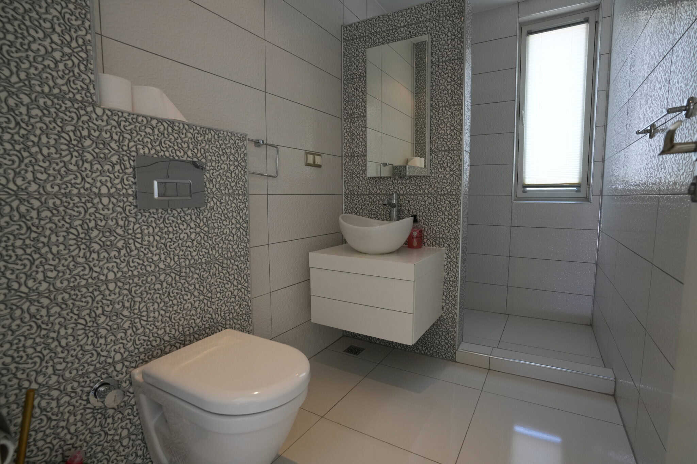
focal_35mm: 17
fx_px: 329
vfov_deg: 70.4
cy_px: 232
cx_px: 348
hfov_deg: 93.3
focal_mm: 17
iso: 1000
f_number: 4
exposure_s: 1/160
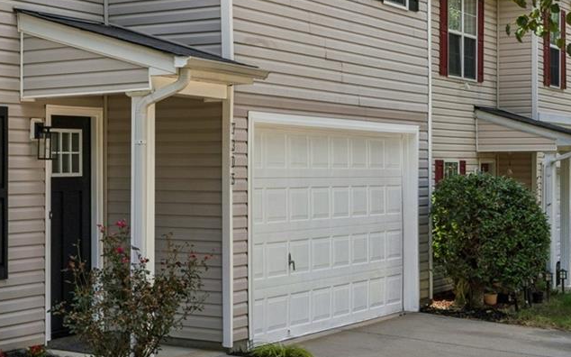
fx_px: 1229
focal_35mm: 79
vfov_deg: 16.0
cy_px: -46
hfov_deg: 22.3
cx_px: -242
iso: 100
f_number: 13
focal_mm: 24
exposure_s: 1/80
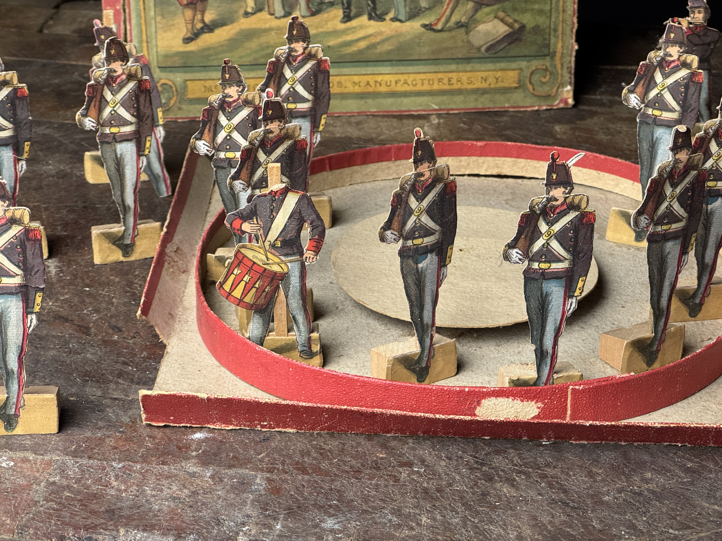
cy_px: 270
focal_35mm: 77
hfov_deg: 25.3
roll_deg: +0.1
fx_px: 1606
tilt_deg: -27.2
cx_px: 361
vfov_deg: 19.1
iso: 250
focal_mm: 9
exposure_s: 1/60
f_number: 2.8
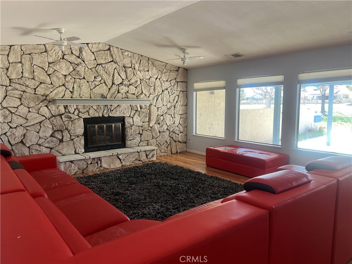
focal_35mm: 26
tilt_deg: -8.3
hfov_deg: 67.3
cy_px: 132
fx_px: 264
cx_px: 176
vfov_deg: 53.1
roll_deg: +0.8
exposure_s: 1/121
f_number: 1.5
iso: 125
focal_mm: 5.7
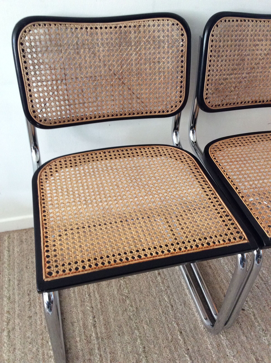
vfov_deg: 56.9
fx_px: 335
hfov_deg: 44.1
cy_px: 182
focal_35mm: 32
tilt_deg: -42.1
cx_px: 136
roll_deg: -3.9
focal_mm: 3.3
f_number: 2.4
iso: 125
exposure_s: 1/25
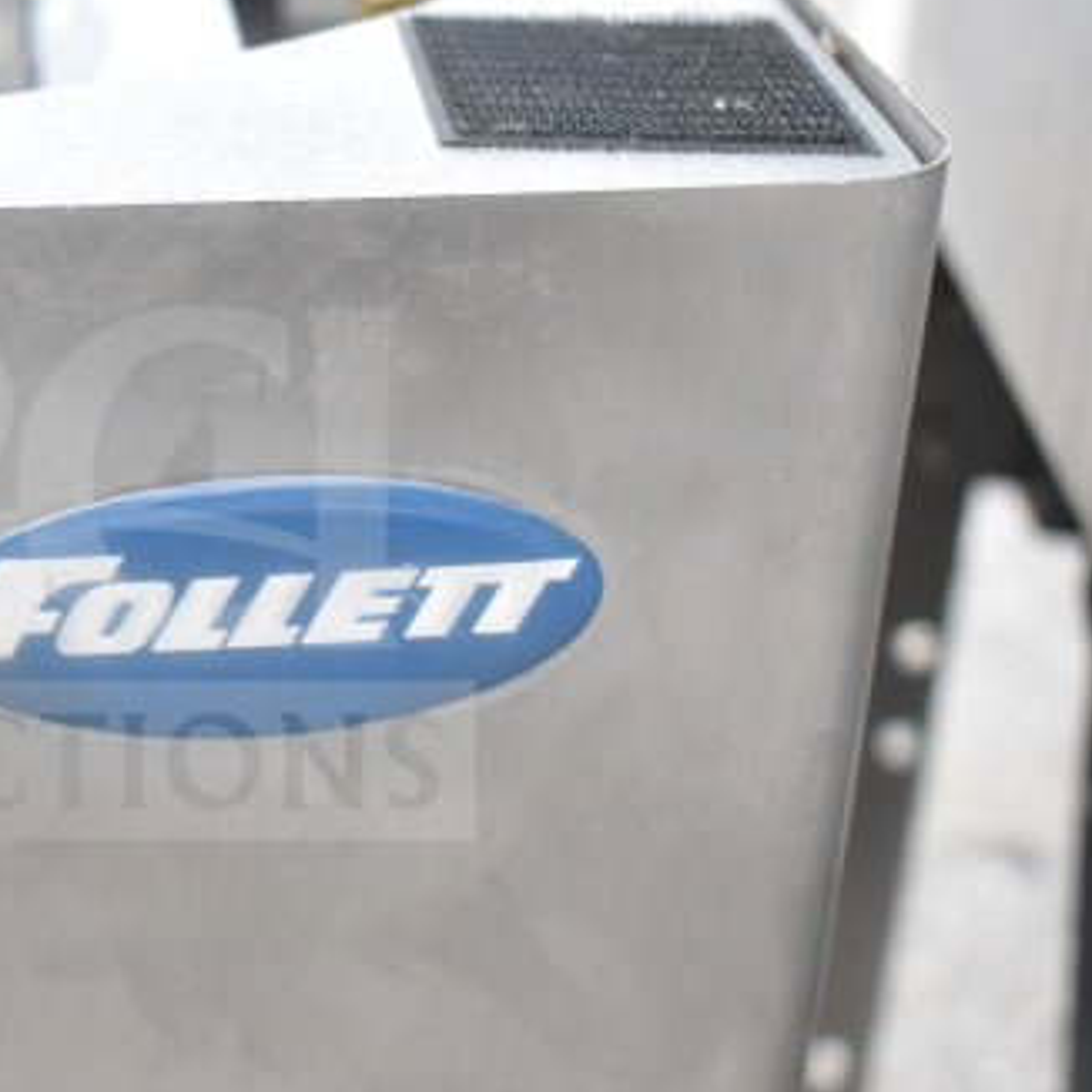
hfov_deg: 20.9
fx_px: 2891
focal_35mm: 81
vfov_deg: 21.4
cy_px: 574
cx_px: 97
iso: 200
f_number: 4.5
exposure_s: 1/60
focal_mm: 34
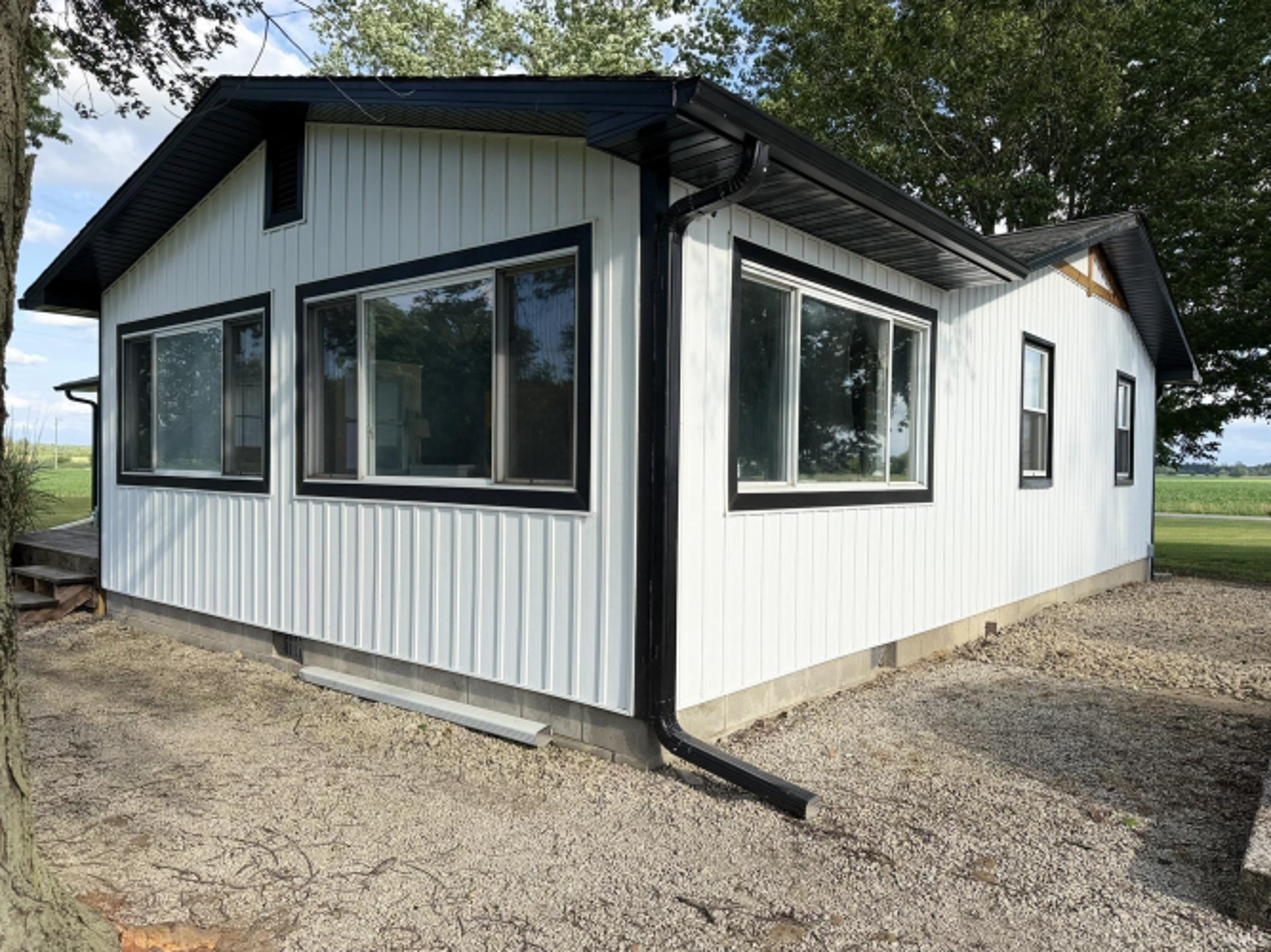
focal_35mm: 24
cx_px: 636
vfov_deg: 56.8
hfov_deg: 71.6
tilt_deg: -0.9
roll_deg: -0.9
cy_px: 476
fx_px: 881
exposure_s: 1/2907
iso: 80
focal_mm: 6.76
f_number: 1.78
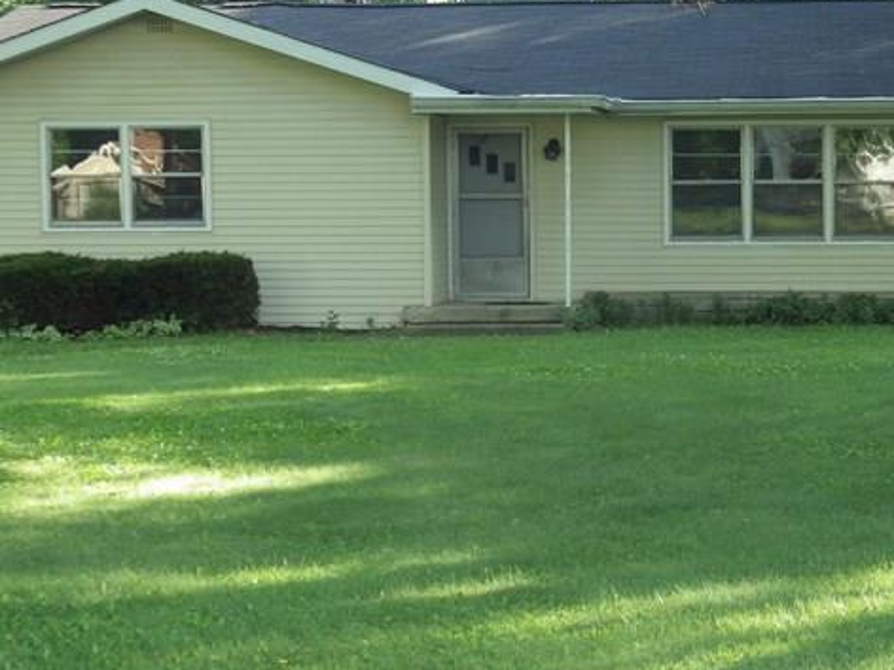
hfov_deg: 21.8
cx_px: 667
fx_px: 2299
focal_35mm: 89
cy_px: 382
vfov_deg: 16.6
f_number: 3.6
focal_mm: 7.4
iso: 100
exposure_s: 1/100
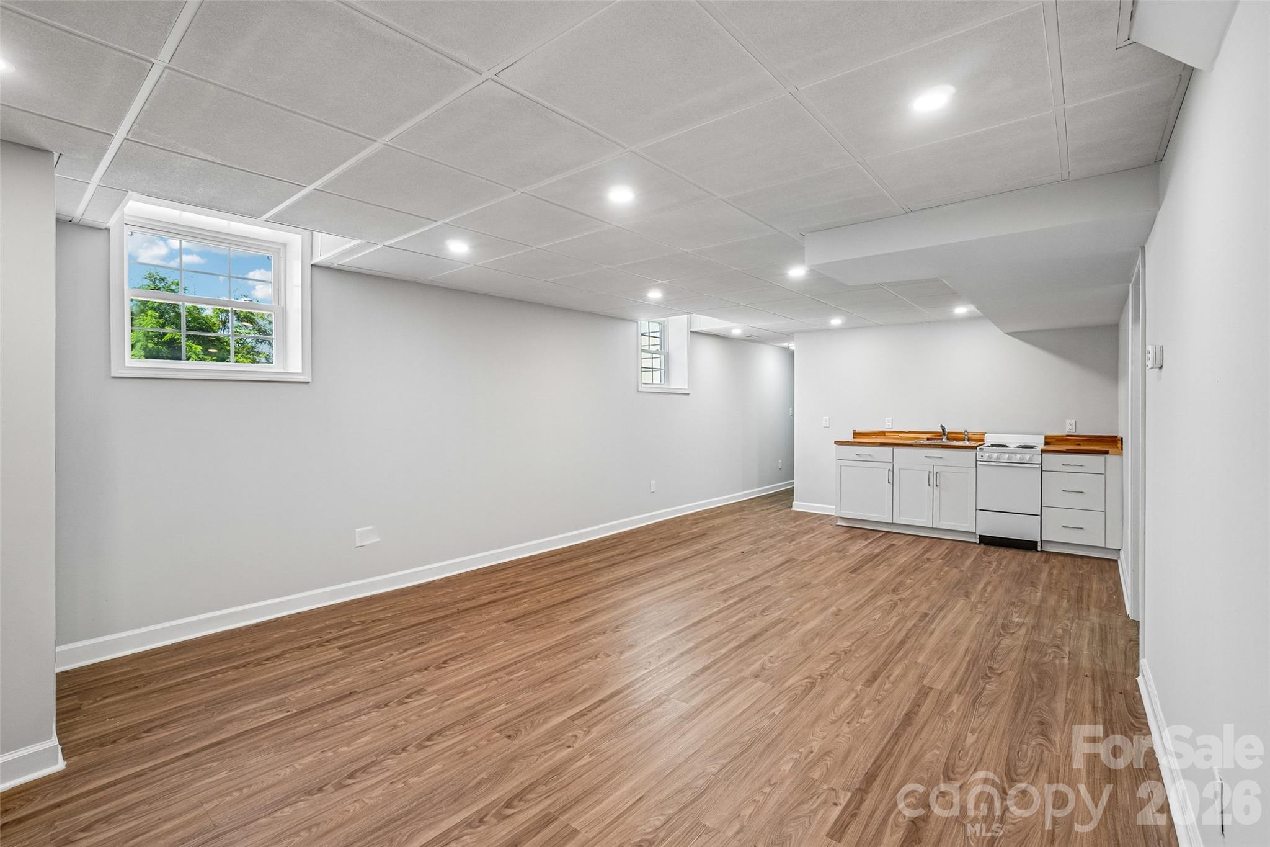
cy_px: 424
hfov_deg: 100.4
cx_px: 635
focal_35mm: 15
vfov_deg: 77.3
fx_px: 529
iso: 400
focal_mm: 10
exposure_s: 1/25
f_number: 8
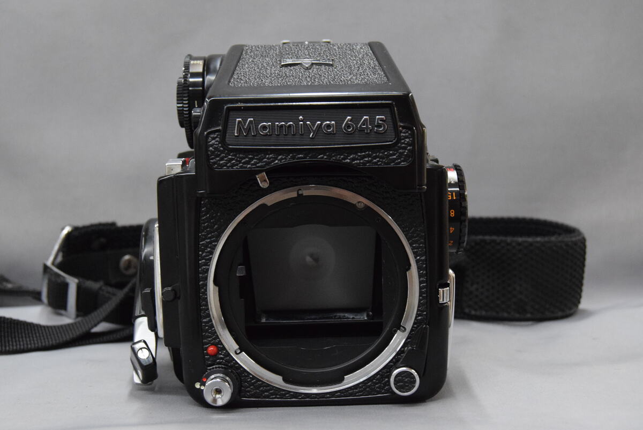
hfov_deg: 35.0
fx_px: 1019
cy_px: 215
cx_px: 322
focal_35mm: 57
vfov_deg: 23.8
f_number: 8
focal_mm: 38
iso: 3200
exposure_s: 1/125
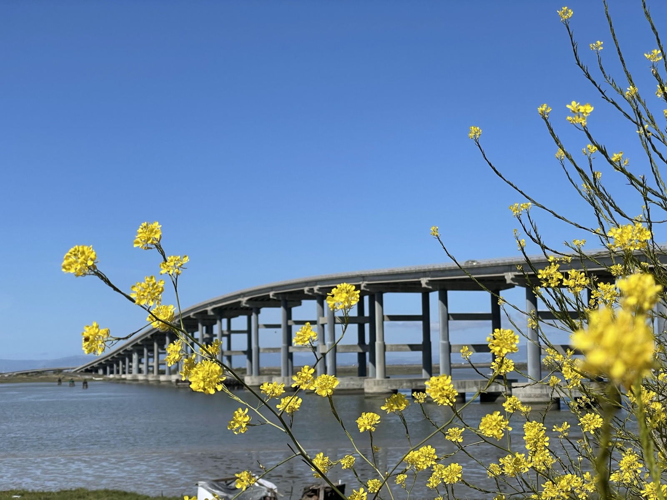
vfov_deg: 28.0
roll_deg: +2.1
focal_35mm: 52
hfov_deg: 36.8
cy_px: 250
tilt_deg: +7.0
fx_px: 1002
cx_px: 334
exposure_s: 1/2398
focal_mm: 6
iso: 25
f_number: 2
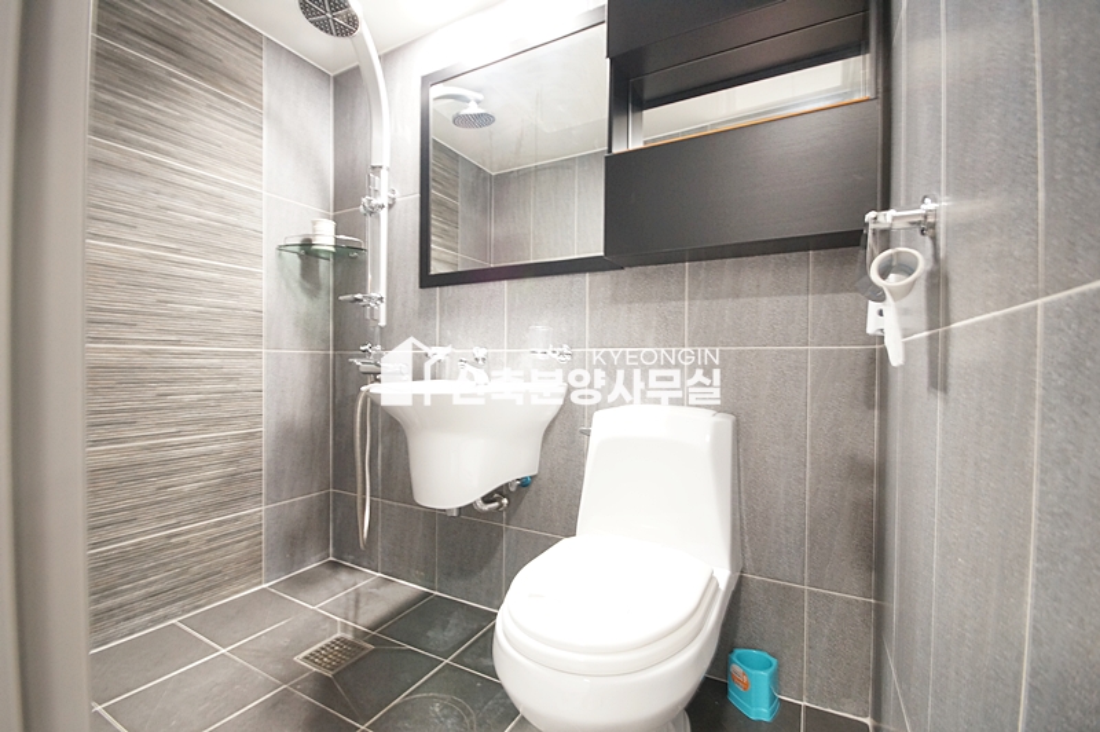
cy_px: 366
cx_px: 550
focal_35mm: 15
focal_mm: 10
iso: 800
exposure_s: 1/4
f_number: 9
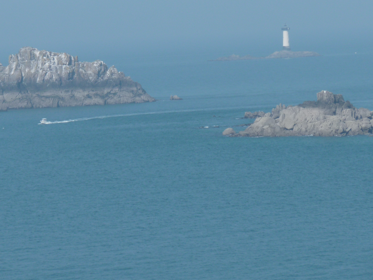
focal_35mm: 281
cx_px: 137
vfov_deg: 5.3
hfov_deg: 7.0
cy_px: 80
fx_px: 3028
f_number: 5
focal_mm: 29.9
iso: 80
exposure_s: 1/500
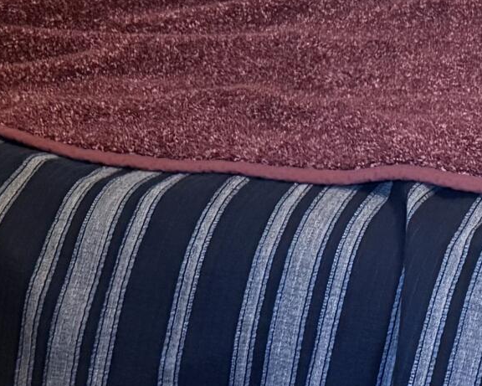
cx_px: 457
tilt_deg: -14.7
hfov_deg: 15.5
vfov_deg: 12.3
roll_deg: +3.5
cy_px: -95
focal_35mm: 122
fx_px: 1741
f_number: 1.78
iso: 800
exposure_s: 1/40
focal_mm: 6.76
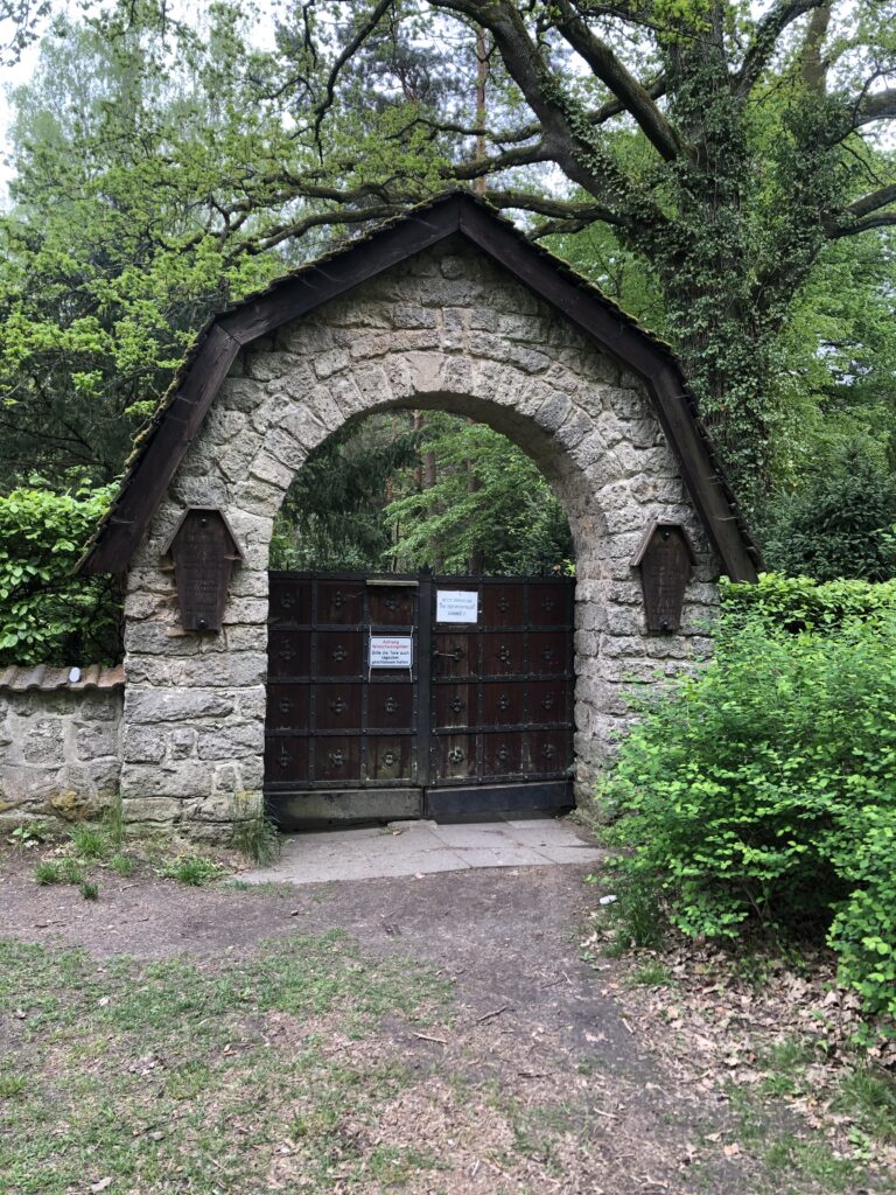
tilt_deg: -0.2
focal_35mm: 28
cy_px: 598
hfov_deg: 49.7
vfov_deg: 63.4
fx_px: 966
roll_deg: -0.7
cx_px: 448
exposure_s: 1/120
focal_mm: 3.99
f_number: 1.8
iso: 32
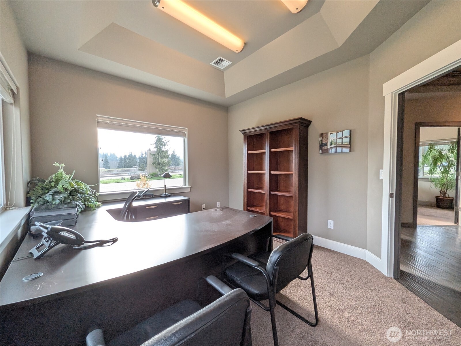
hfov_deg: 106.2
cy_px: 173
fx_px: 173
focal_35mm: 13
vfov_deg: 89.9
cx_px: 230
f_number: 2.2
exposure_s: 1/85.6
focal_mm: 1.54
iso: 35
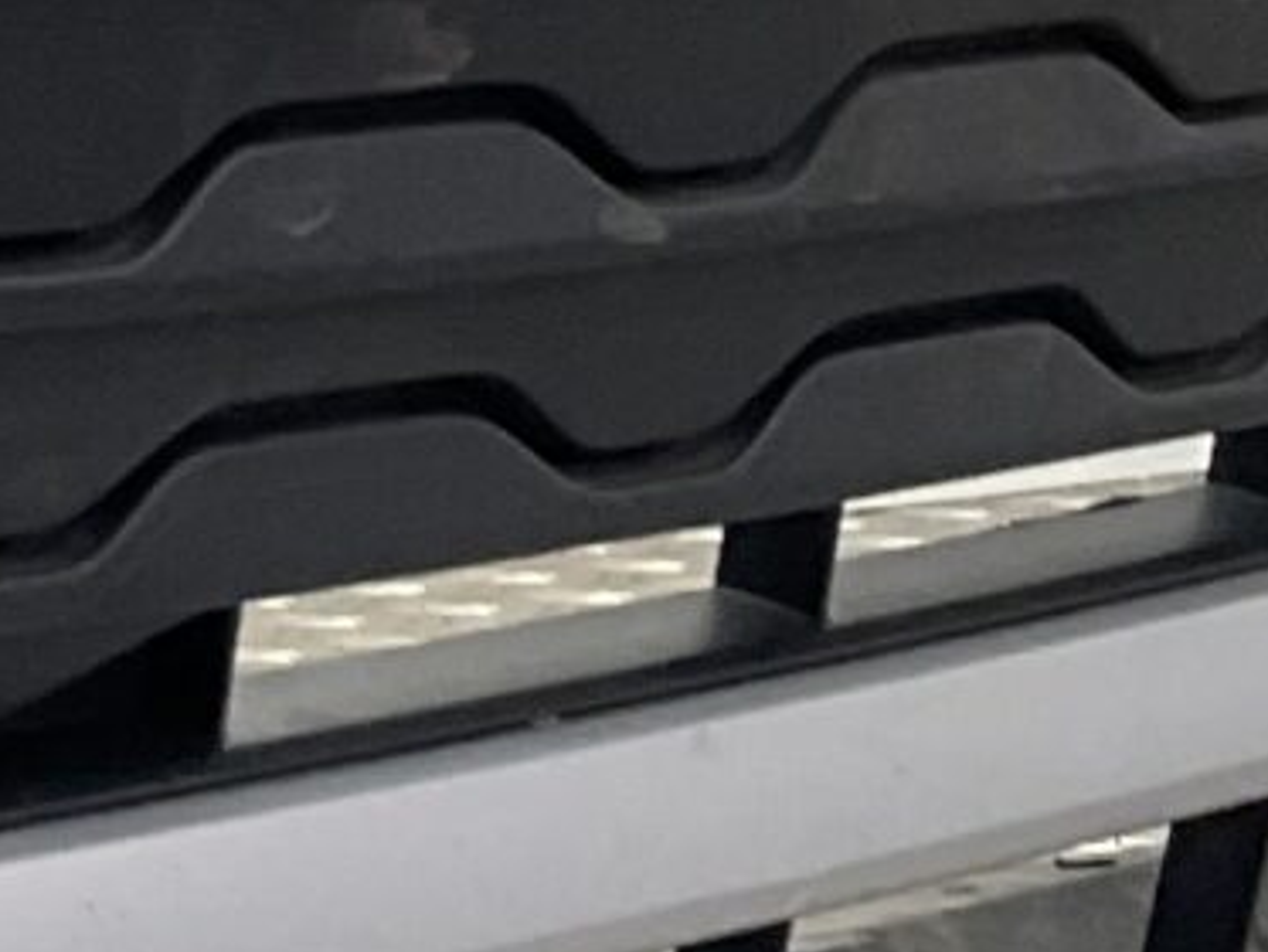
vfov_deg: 7.5
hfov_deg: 9.4
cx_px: -1152
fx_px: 7292
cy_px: 371
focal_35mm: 199
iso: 40
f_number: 1.8
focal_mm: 3
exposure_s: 1/120
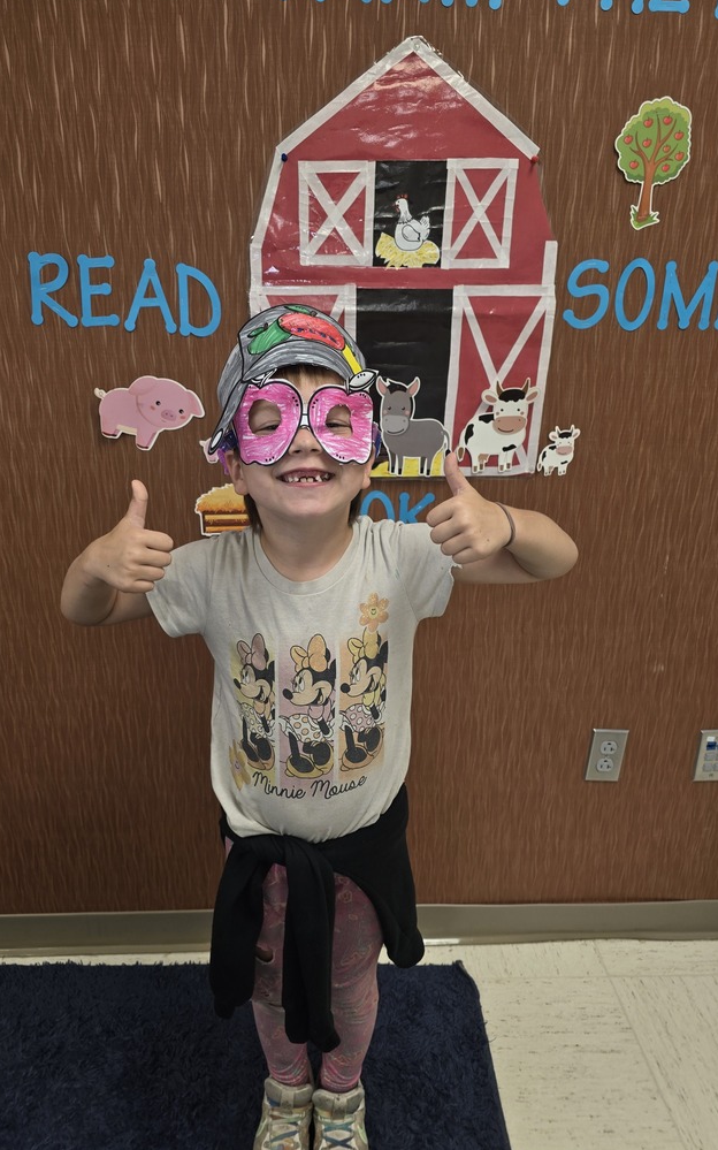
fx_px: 783
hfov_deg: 49.2
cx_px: 344
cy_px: 581
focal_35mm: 25
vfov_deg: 72.6
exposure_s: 1/60
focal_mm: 6.3
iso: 64
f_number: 1.7
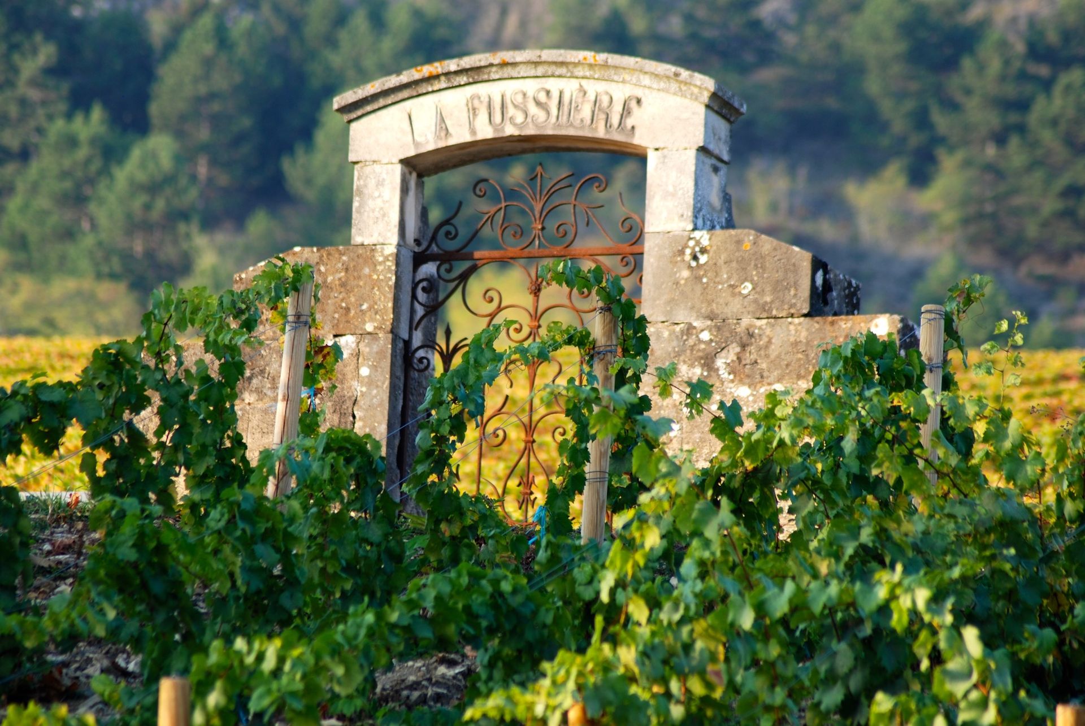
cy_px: 363
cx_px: 542
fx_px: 9052
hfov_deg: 6.9
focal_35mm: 300
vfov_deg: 4.6
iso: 100
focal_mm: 200
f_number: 5
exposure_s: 1/125
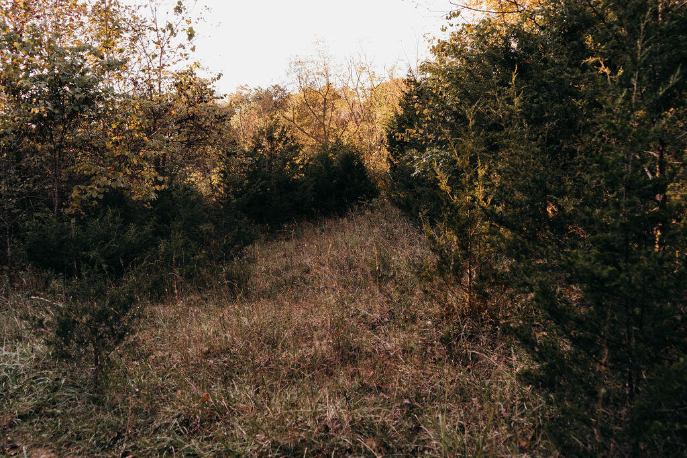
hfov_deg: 65.5
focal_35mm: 28
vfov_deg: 46.4
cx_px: 344
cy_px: 229
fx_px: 534
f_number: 4
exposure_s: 1/160
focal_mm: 28
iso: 640
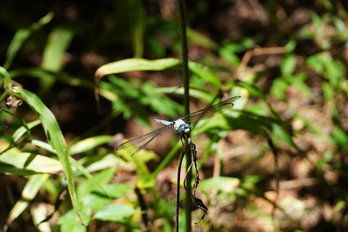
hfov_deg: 10.2
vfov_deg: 6.8
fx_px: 1957
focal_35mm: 202
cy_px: 116
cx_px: 174
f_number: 8
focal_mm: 135
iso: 2000
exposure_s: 1/1600
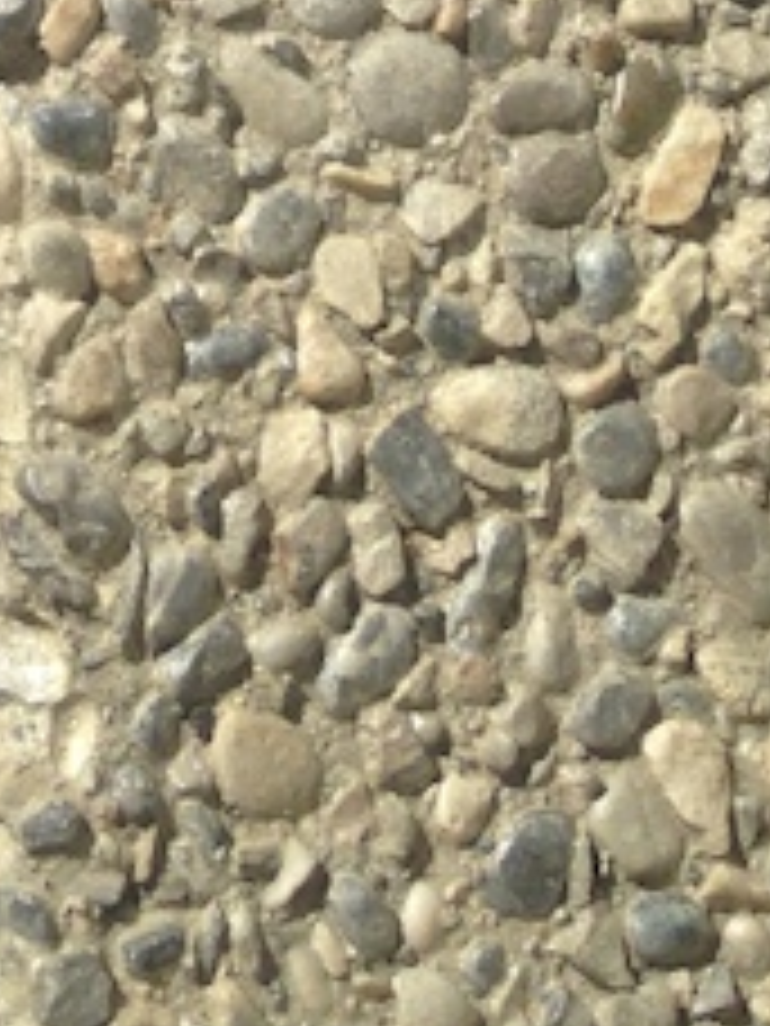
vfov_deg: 11.6
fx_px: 4389
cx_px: -504
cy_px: -1206
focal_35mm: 148
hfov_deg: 9.6
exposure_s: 1/1808
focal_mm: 4.12
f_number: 2.4
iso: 50
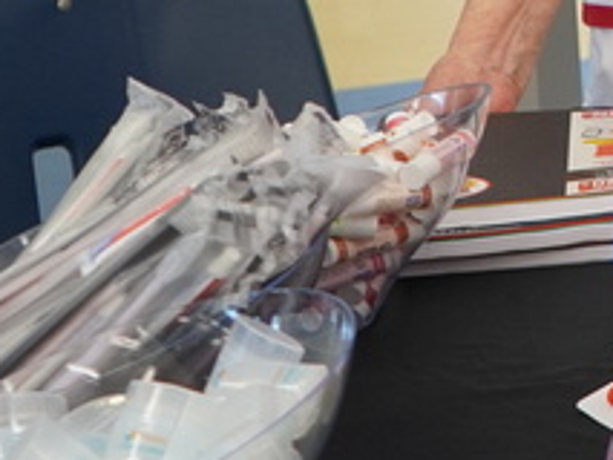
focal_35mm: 194
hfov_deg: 9.2
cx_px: 1453
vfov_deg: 7.4
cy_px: -381
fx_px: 3437
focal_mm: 28
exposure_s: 1/160
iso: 640
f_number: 4
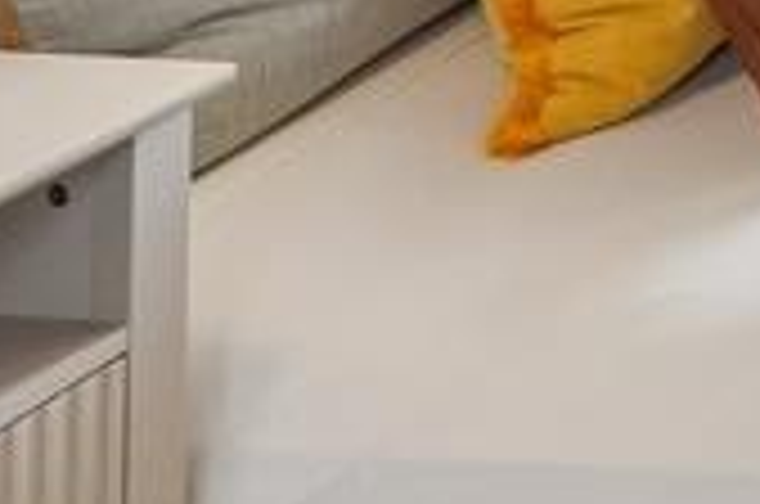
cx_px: 1817
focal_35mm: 91
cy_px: -814
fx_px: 1917
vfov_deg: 11.5
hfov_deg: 14.6
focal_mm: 10
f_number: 8
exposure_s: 1/25
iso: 800
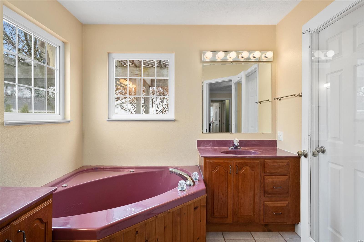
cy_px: 121
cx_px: 182
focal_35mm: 20
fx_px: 202
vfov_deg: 61.9
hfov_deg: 84.0
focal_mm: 10
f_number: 8
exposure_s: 1/8
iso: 400
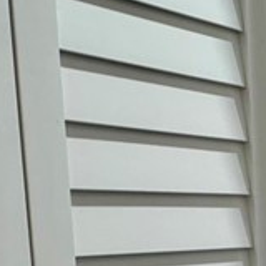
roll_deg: -0.9
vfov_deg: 20.9
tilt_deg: -8.5
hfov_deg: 14.9
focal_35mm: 79
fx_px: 687
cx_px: 615
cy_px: 293
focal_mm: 2.22
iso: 250
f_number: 2.2
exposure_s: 1/60
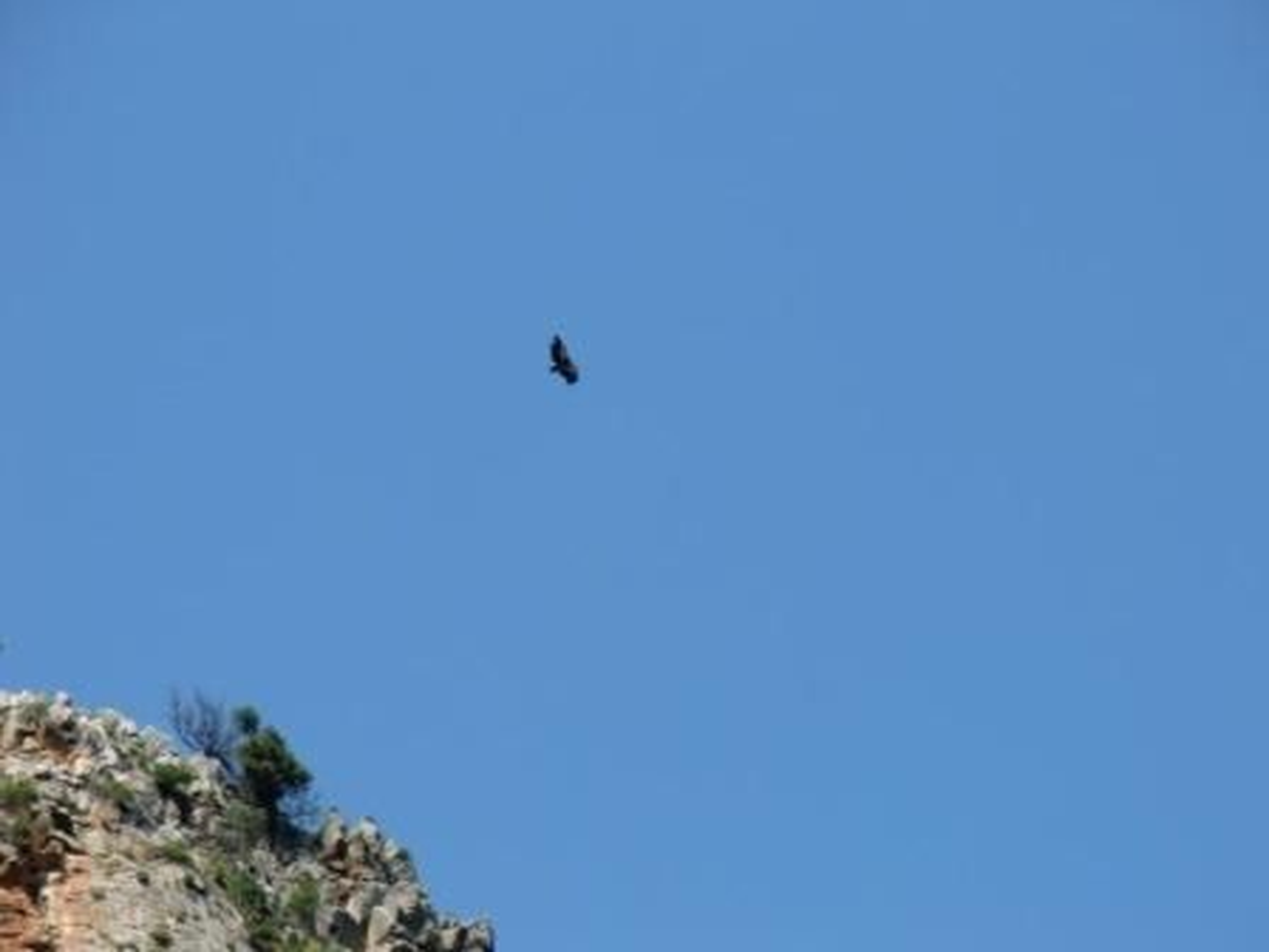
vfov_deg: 6.2
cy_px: 476
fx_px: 8798
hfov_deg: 8.2
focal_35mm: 240
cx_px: 634
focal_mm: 43
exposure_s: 1/250
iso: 64
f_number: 5.8
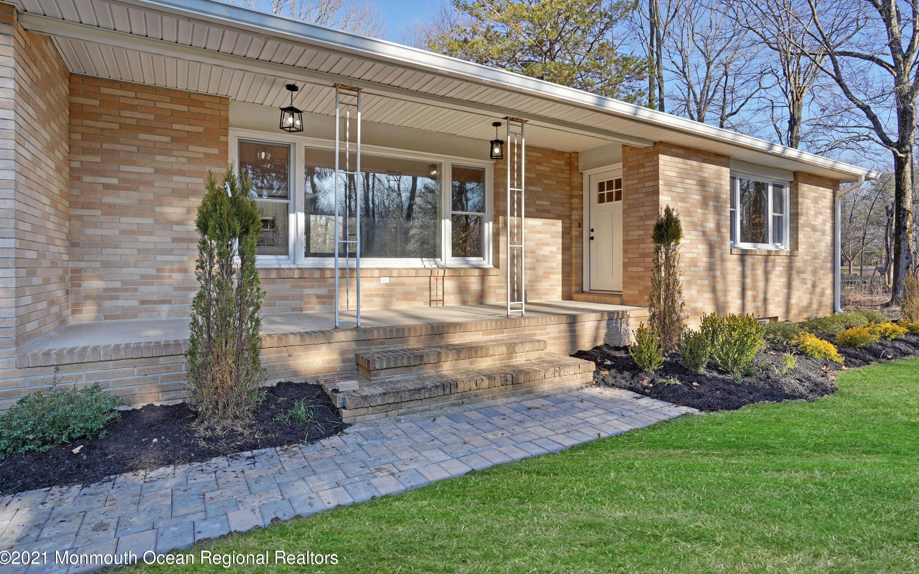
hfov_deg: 91.1
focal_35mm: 18
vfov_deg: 64.9
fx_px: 451
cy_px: 267
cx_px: 473
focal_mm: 17
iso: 100
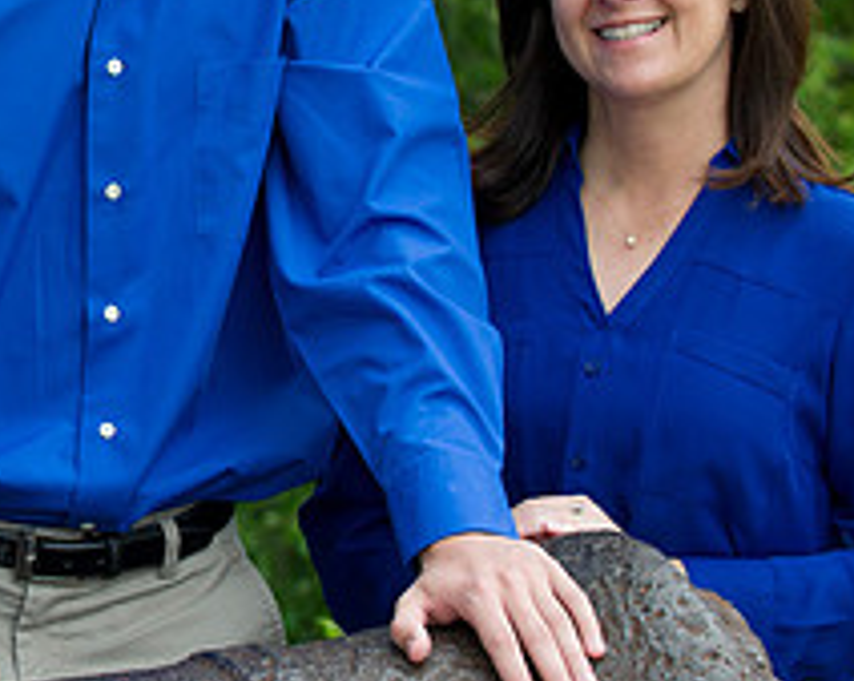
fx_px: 5578
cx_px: -153
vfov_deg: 7.0
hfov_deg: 8.7
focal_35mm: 221
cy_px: 141
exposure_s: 1/125
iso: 320
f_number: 5.6
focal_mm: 86
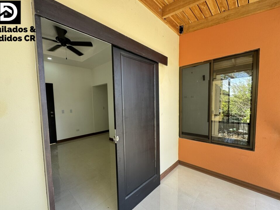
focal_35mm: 15
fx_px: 121
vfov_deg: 81.7
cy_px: 111
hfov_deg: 98.0
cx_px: 131
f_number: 2.2
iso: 100
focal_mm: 2.22
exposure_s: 1/99
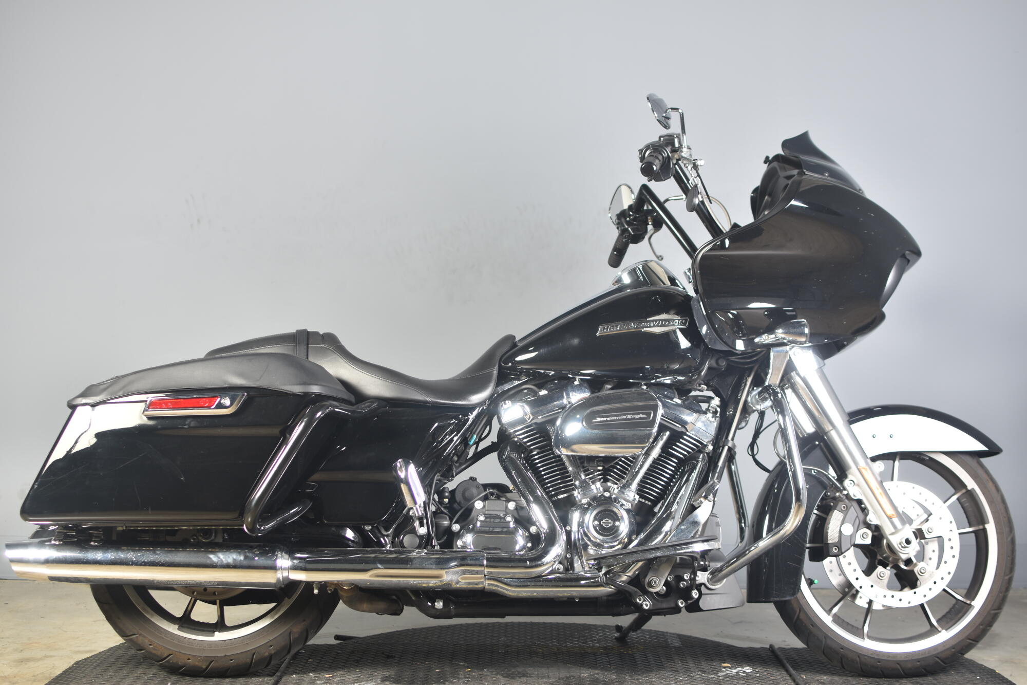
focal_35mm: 52
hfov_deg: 37.9
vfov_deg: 25.7
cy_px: 342
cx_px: 514
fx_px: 1497
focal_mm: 35
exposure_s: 1/160
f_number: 3.2
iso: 100
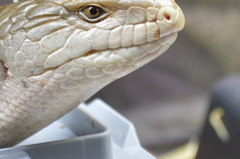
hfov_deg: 10.3
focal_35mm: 199
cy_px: 9
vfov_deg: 6.9
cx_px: 86
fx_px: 1327
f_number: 5.6
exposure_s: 1/100
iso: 400
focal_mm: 55
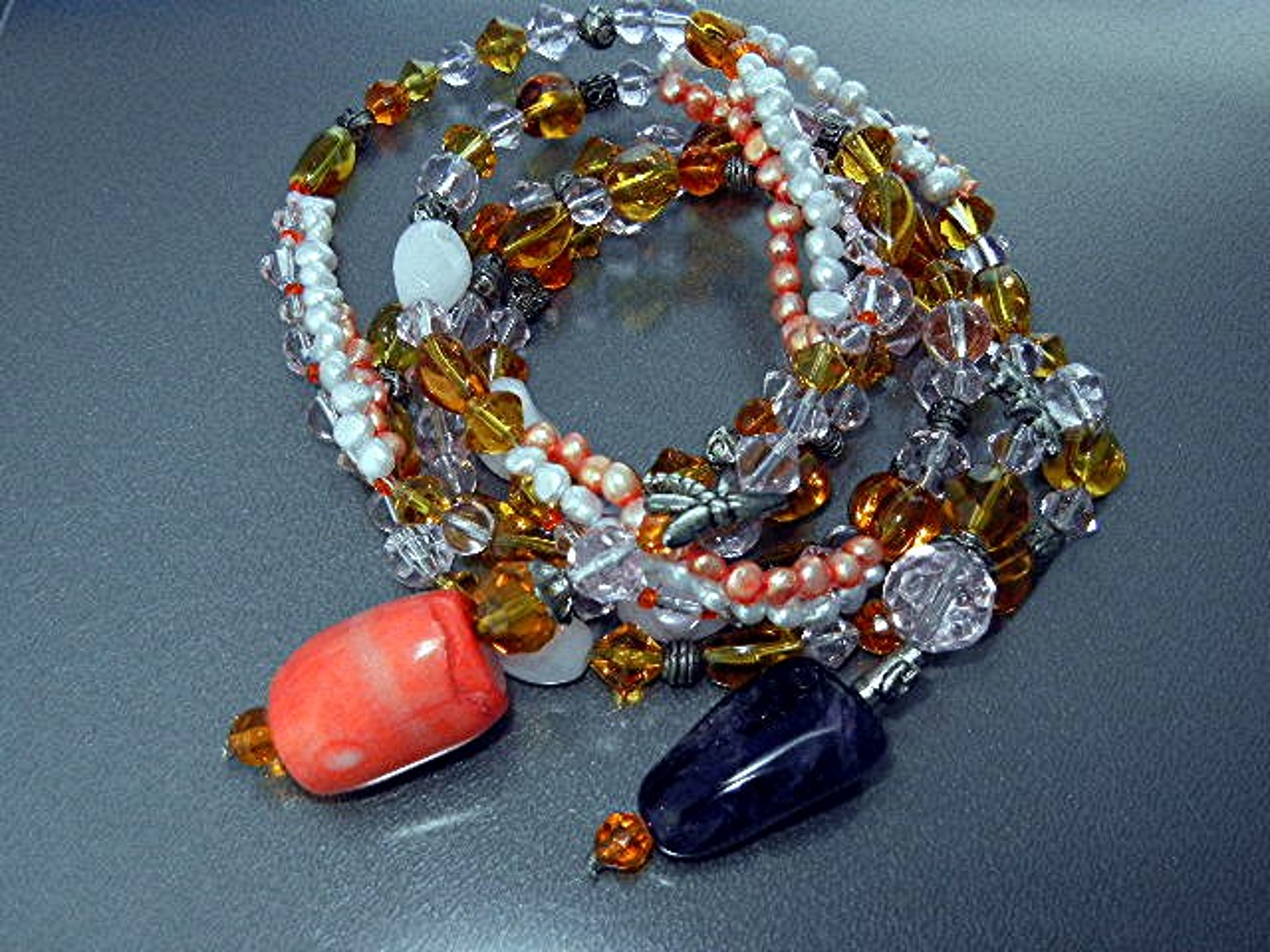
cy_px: 476
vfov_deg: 36.8
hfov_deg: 47.9
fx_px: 1431
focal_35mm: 39
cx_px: 635
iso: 800
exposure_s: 1/30
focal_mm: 7.1
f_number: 7.4
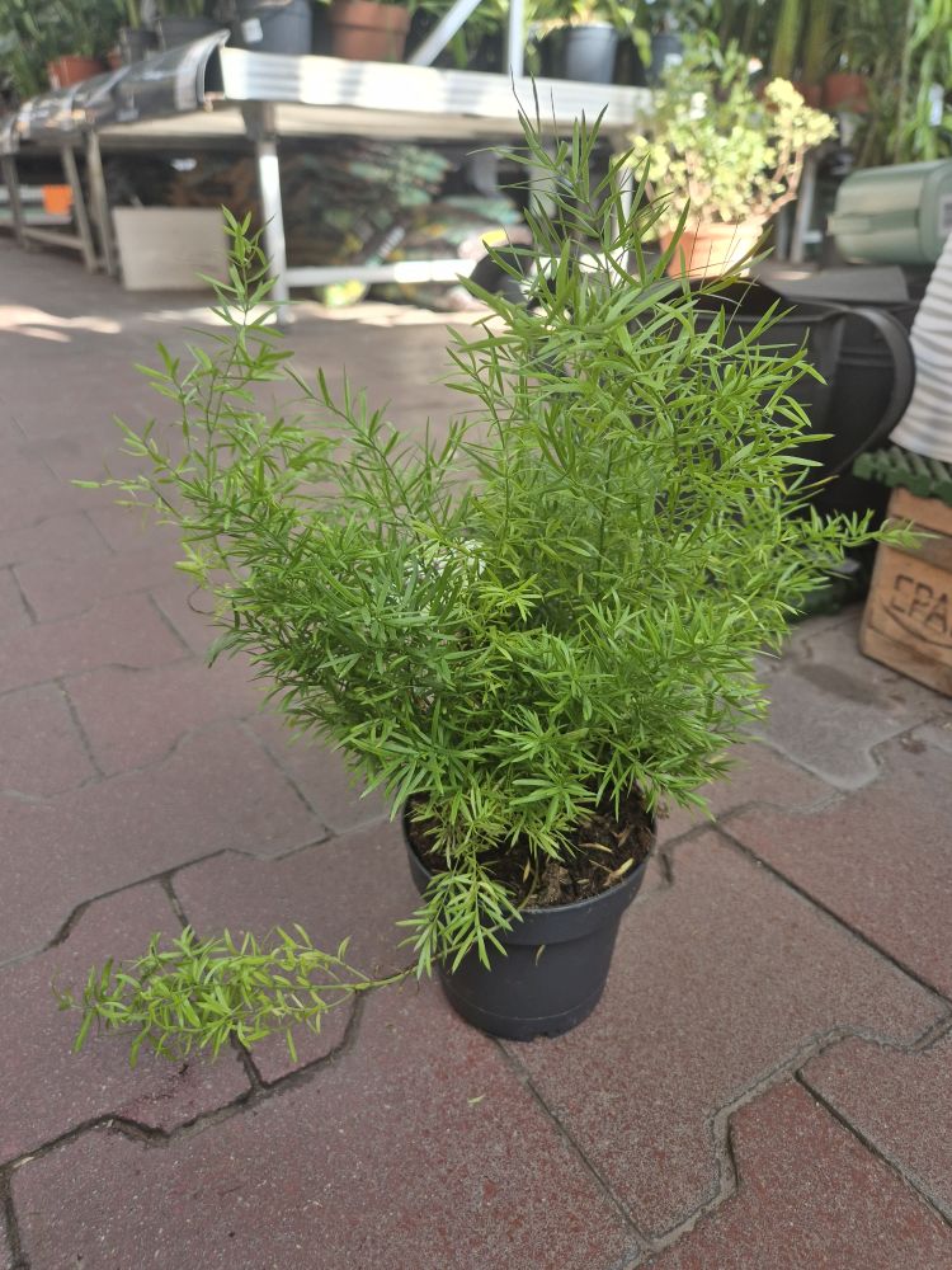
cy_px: 635
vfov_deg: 73.9
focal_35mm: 23
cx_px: 476
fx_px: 843
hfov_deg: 58.9
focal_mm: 5.4
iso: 100
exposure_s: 1/180
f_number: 1.8
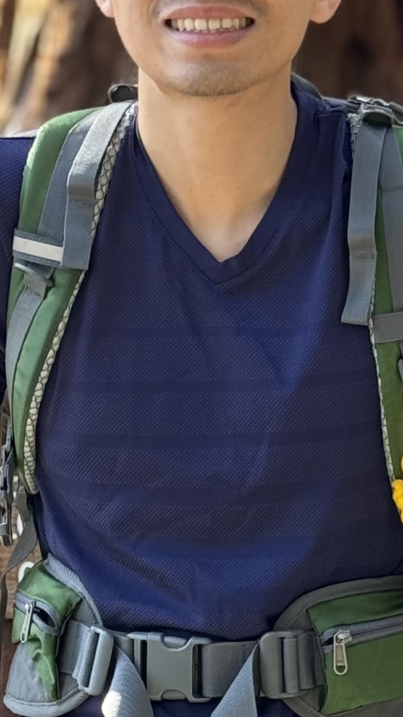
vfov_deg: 11.7
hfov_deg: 6.7
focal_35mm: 182
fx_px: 3457
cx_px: 266
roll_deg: +0.4
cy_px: -14
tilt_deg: -0.5
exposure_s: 1/172
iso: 80
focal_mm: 6.76
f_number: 1.78
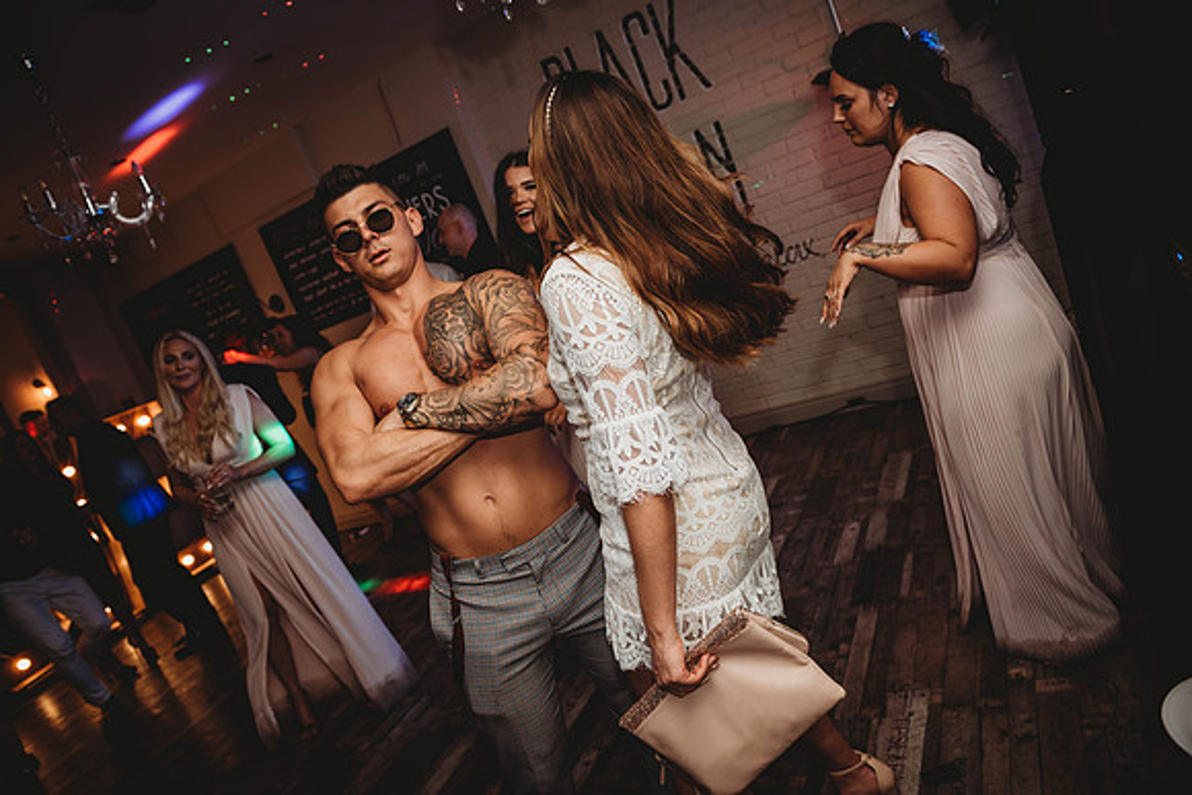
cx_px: 596
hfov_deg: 73.7
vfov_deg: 53.2
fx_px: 795
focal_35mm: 24
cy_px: 398
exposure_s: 1/80
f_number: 4
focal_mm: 24
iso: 400
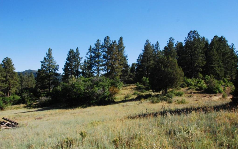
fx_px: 240
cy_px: 78
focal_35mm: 37
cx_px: 119
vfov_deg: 34.4
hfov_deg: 52.7
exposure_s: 1/400
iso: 400
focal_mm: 24
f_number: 10
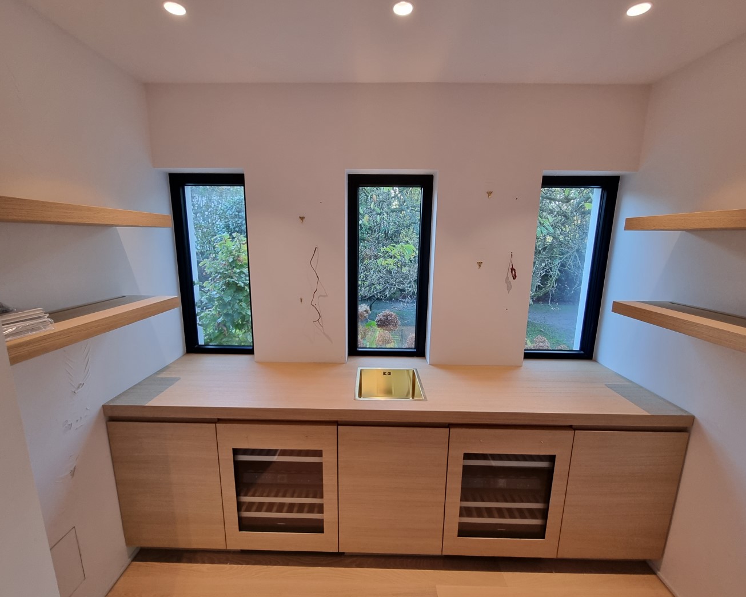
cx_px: 370
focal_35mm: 14
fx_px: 309
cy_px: 307
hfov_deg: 100.7
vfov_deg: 88.0
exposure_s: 1/50
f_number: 2.2
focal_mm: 2.2
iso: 200
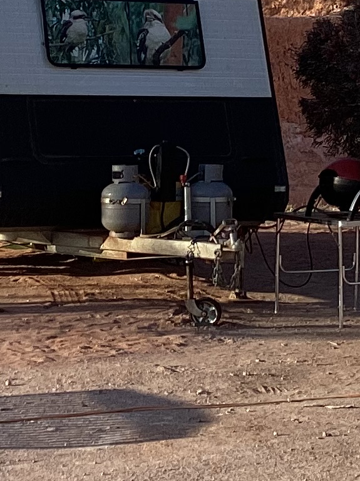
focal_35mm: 132
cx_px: 270
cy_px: 188
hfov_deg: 11.2
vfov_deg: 14.9
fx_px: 1831
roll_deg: +0.6
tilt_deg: -3.3
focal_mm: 3.3
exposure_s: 1/1181
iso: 25
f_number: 2.4
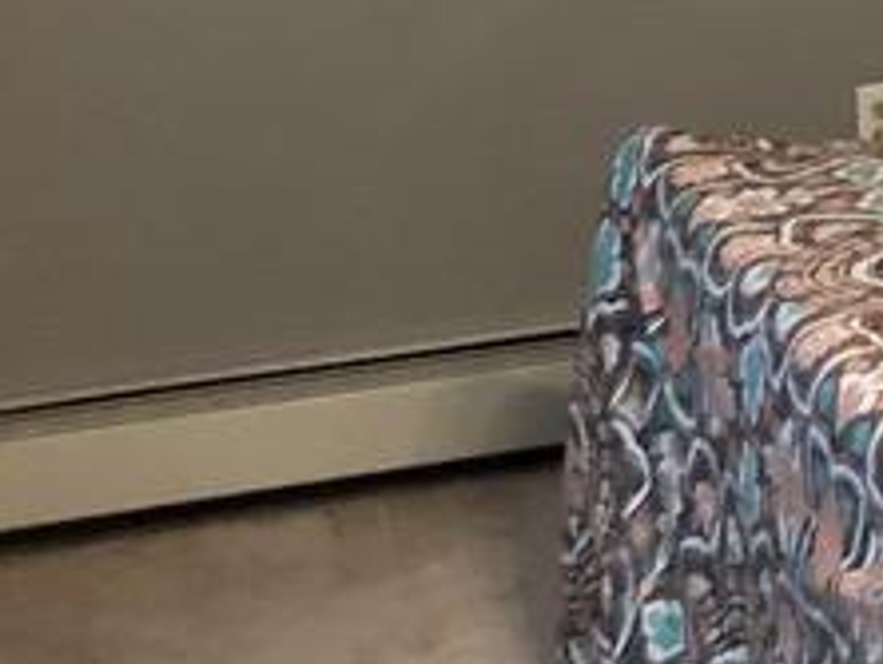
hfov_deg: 13.3
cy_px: -290
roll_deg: -0.9
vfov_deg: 11.1
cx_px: 1714
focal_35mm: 129
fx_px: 3294
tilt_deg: -6.9
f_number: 1.8
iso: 80
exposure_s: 1/6
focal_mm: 4
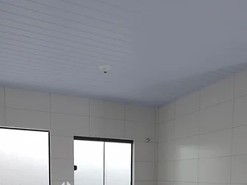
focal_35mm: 35
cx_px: 119
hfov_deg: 52.6
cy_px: 210
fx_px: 250
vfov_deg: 34.3
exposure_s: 1/60
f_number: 2.2
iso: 80
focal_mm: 1.74
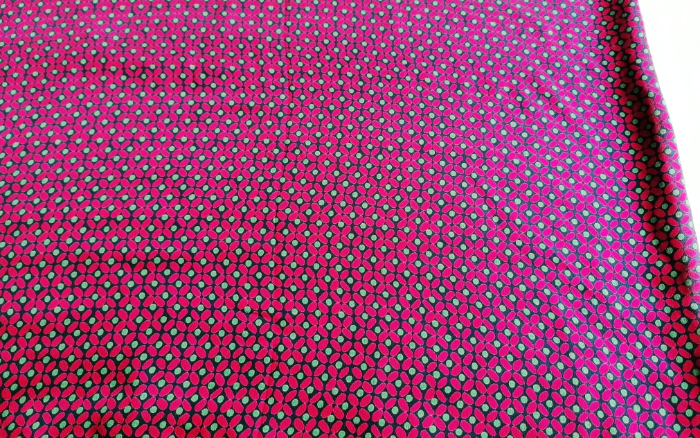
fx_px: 553
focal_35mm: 29
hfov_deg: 64.6
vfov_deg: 43.1
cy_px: 209
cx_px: 348
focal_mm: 4.75
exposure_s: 1/100
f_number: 1.8
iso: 200
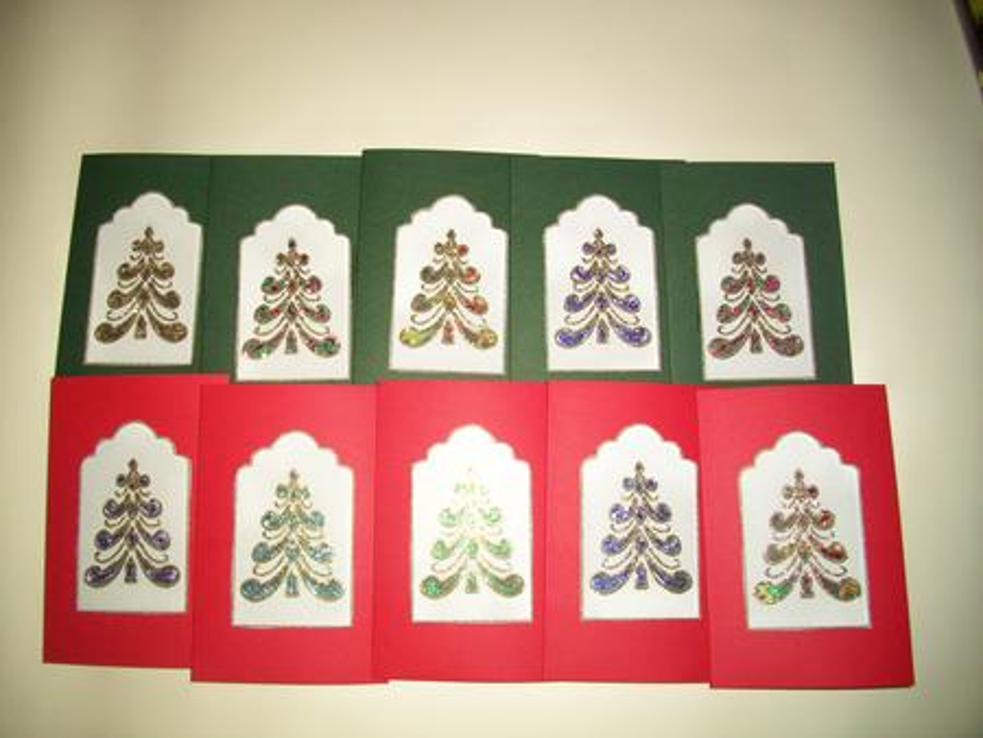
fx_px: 909
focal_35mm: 32
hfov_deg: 56.8
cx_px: 492
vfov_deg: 44.2
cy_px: 369
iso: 80
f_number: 2.9
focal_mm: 5.7
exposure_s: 1/40
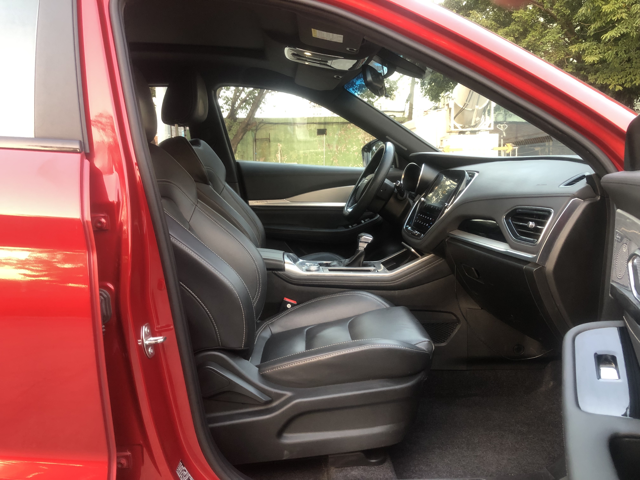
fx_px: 518
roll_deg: +0.9
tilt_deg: -10.7
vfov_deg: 49.7
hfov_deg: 63.4
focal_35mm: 28
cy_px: 240
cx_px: 320
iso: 50
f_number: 1.8
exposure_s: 1/17
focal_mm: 3.99
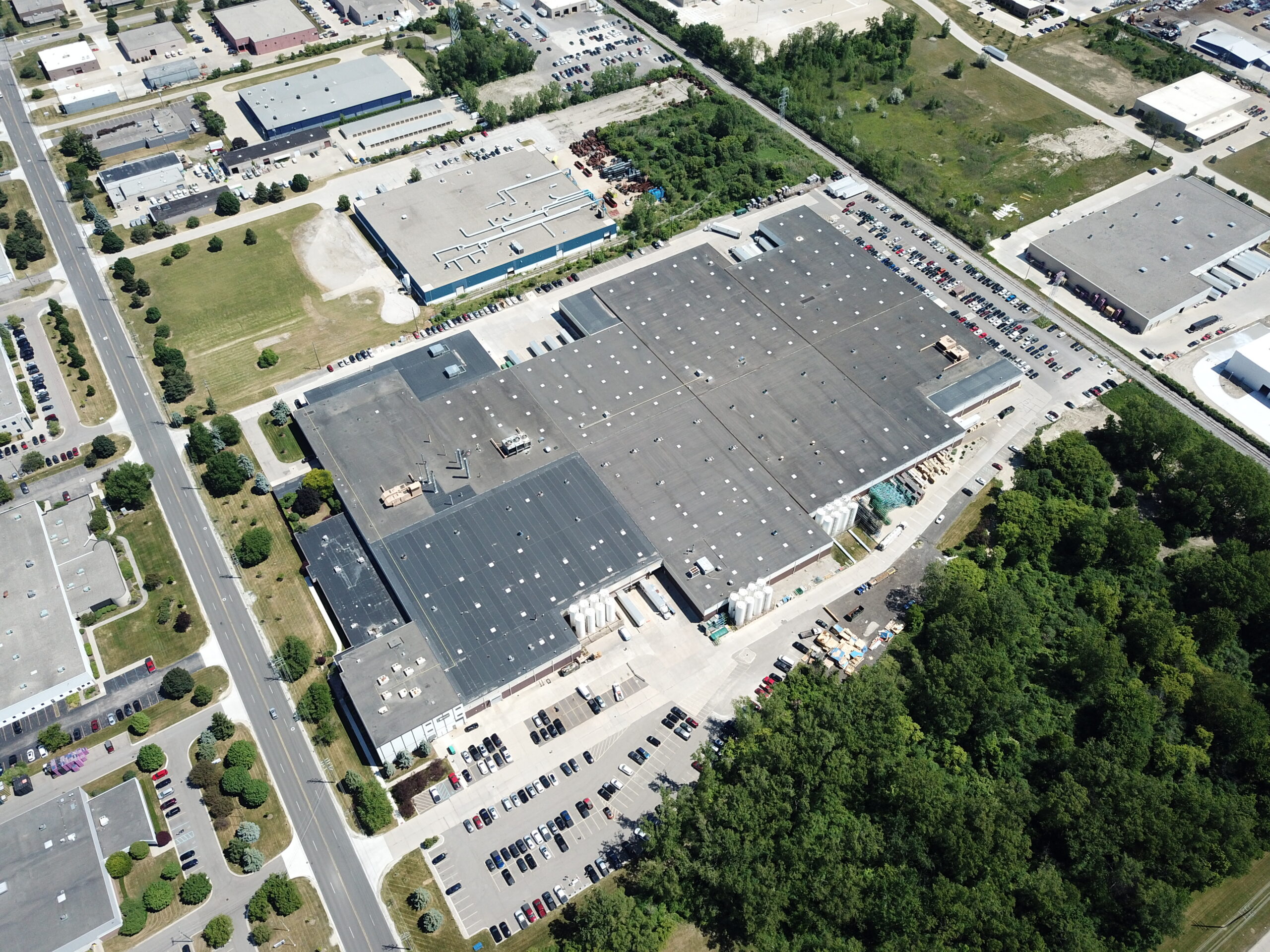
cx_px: 635
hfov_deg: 67.3
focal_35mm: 26
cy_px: 476
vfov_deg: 53.1
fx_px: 954
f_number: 2.2
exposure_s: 1/1117
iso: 100
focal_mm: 4.7
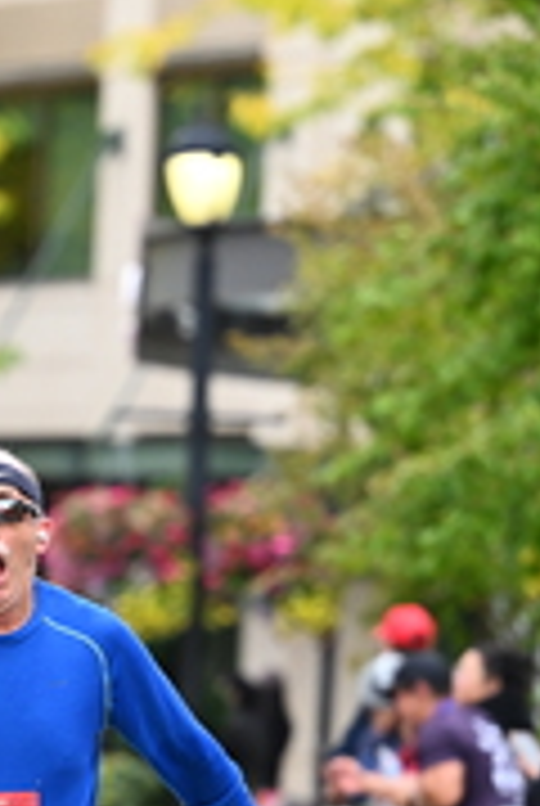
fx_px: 9615
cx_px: -106
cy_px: 585
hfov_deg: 3.2
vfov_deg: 4.8
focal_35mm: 429
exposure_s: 1/2000
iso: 800
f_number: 2.8
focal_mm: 140
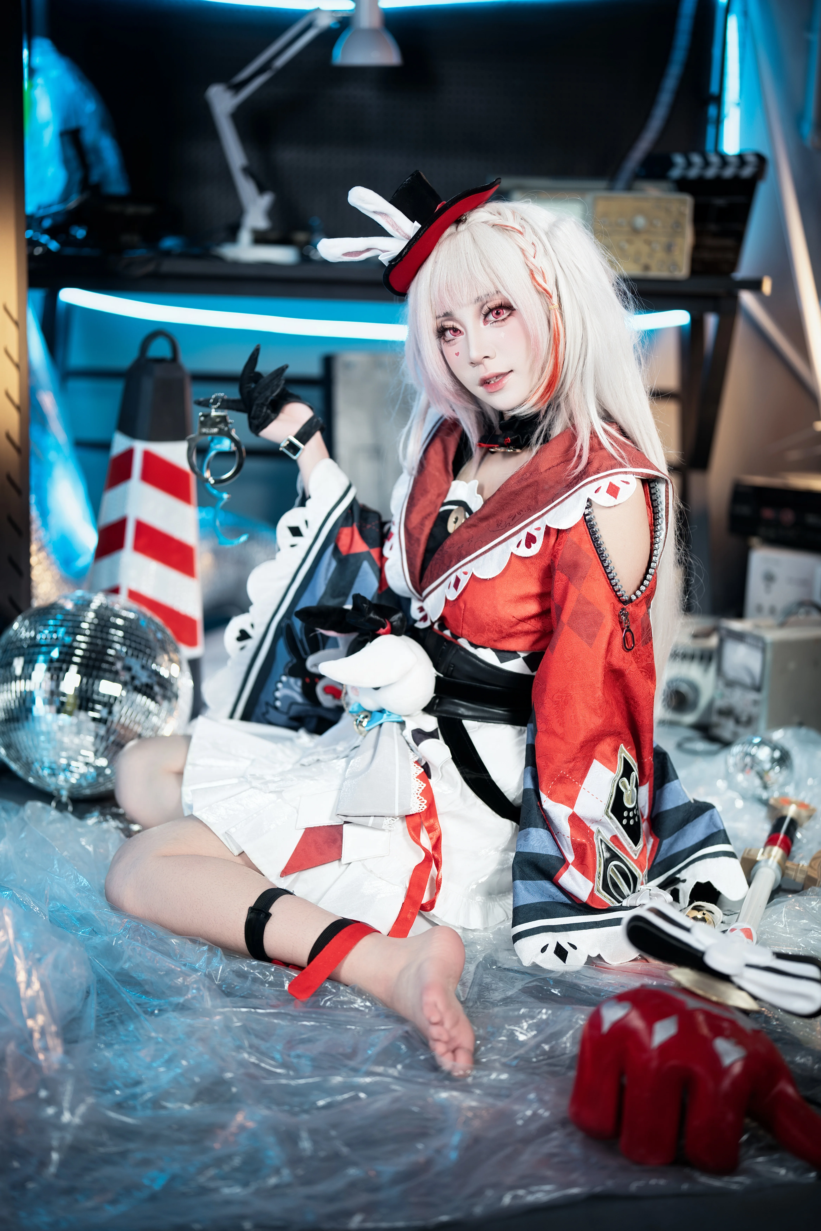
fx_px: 1710
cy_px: 616
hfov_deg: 27.0
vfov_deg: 39.6
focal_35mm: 50
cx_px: 410
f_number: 1.4
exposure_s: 1/100
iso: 100
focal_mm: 50
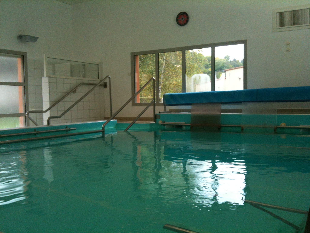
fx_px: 313
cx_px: 155
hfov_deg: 52.6
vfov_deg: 40.7
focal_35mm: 35
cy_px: 116
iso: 100
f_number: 2.8
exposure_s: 1/50
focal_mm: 3.85
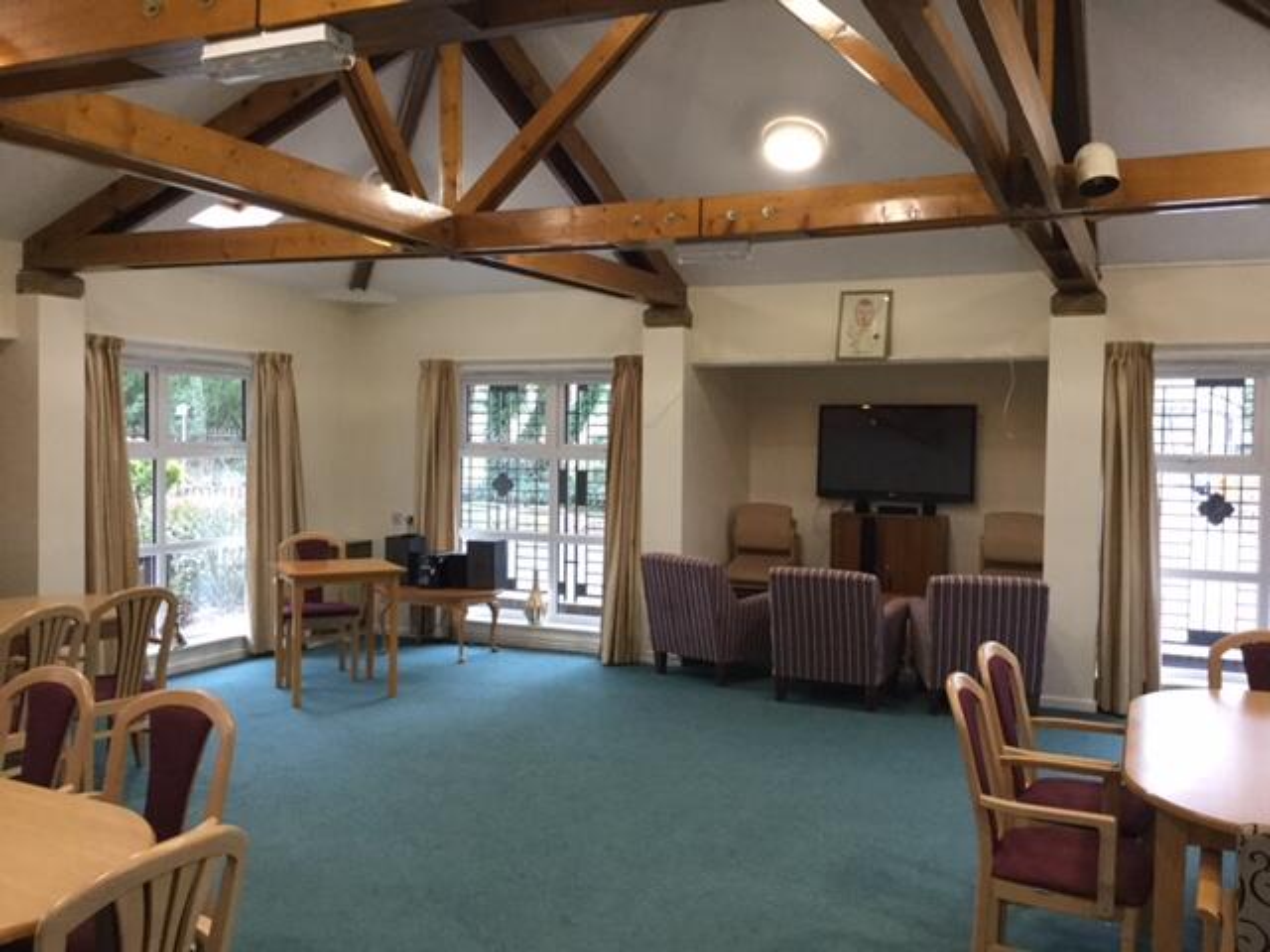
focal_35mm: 31
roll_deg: -0.9
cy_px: 476
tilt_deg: -3.2
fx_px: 1137
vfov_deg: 45.4
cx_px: 635
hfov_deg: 58.4
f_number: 2.4
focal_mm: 3.3
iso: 200
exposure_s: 1/33
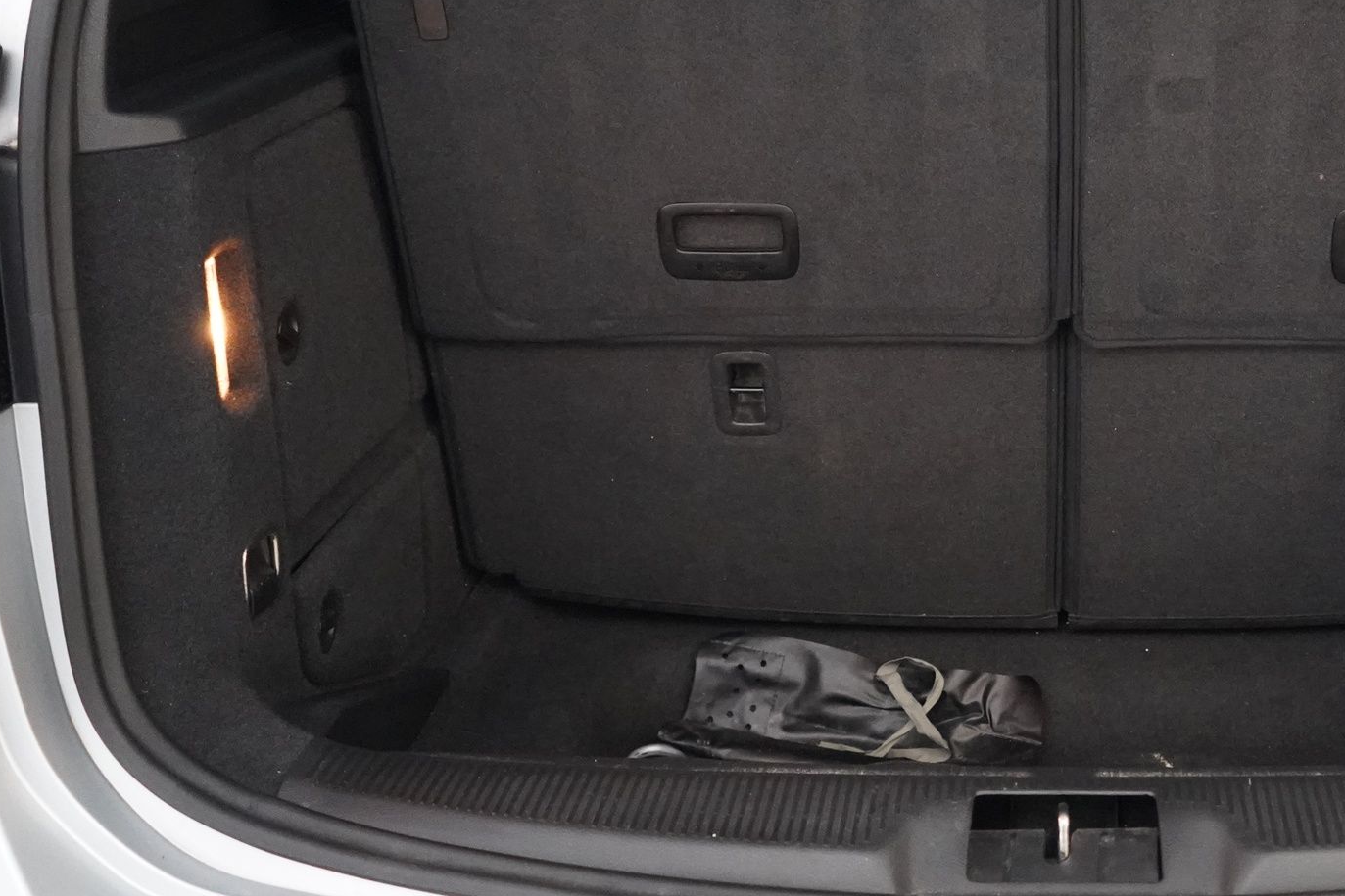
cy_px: 193
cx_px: 1075
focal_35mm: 51
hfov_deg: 37.5
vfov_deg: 26.1
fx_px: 1905
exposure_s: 1/160
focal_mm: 28
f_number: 3.5
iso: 12800
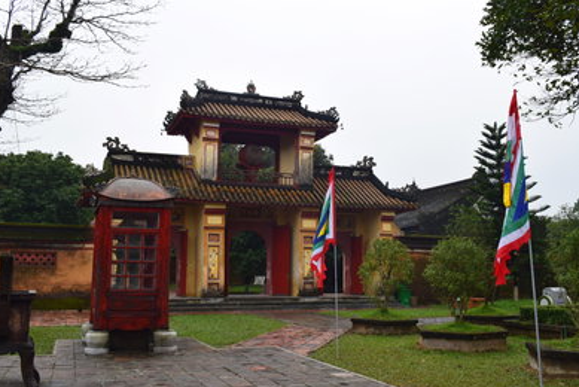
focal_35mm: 37
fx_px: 596
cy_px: 197
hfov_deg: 51.9
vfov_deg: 36.0
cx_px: 293
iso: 400
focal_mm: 24
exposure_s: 1/200
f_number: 10
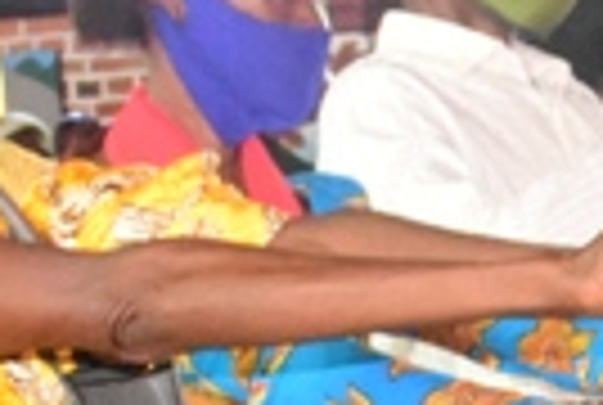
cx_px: 1264
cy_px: 596
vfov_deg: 5.1
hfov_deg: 7.3
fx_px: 4499
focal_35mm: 268
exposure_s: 1/80
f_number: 8
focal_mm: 24
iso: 6400
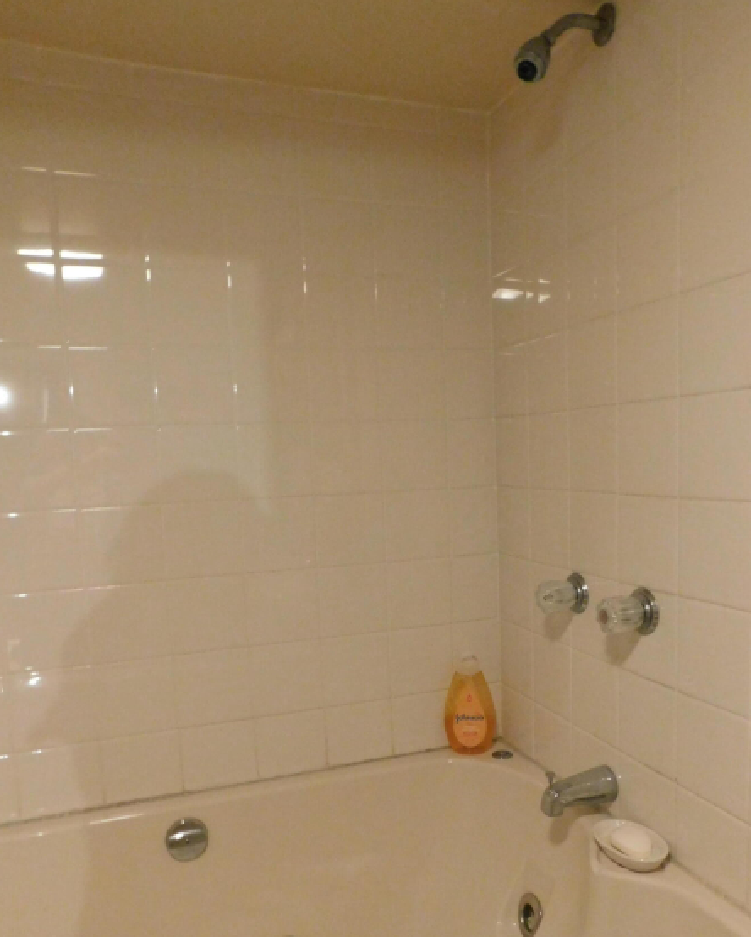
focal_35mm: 27
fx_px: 749
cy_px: 534
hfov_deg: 53.2
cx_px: 408
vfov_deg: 63.8
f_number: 3
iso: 720
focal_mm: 4
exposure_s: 1/8
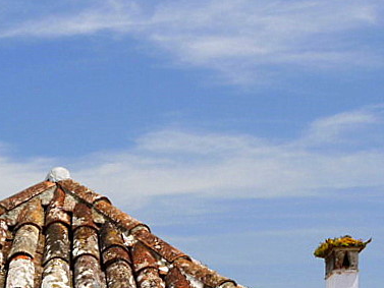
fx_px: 1431
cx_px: -89
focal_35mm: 129
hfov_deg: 14.7
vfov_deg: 10.9
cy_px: 487
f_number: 7.1
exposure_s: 1/200
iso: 100
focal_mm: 19
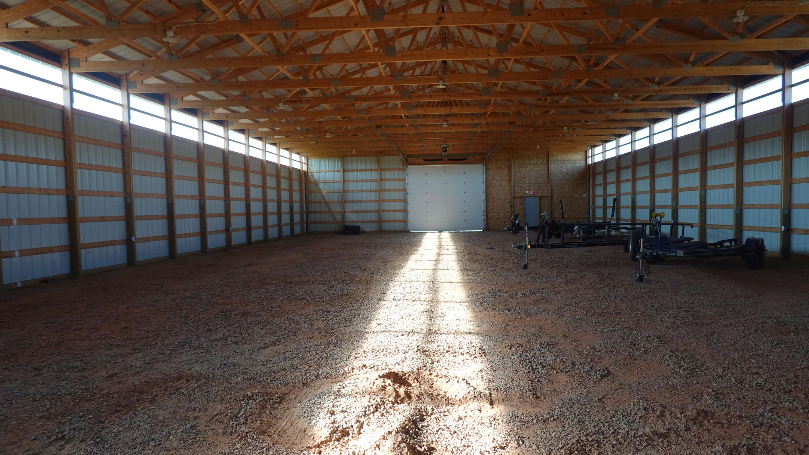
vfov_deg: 44.4
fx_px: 558
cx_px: 414
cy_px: 238
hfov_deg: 71.9
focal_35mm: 26
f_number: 2.8
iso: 125
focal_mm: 9
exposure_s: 1/125
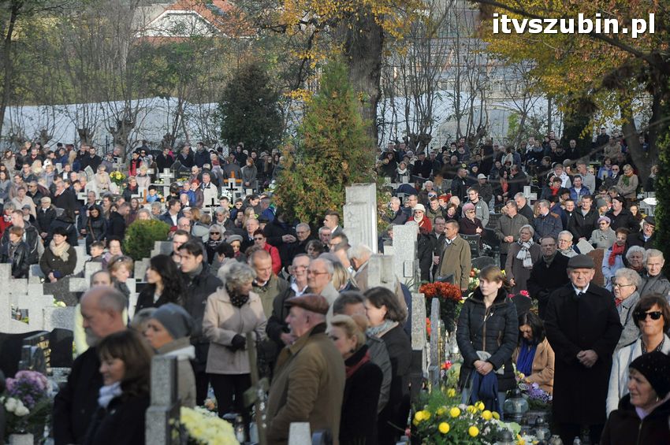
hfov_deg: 13.1
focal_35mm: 158
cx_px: 335
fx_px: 2928
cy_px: 222
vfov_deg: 8.7
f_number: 8
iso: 800
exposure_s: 1/1000
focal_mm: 105
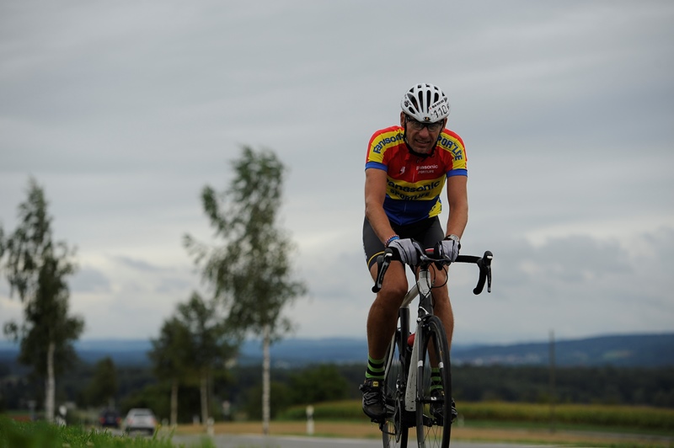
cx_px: 337
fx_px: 2525
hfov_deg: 15.2
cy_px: 224
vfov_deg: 10.1
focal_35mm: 135
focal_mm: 135
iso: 400
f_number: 4
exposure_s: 1/1600
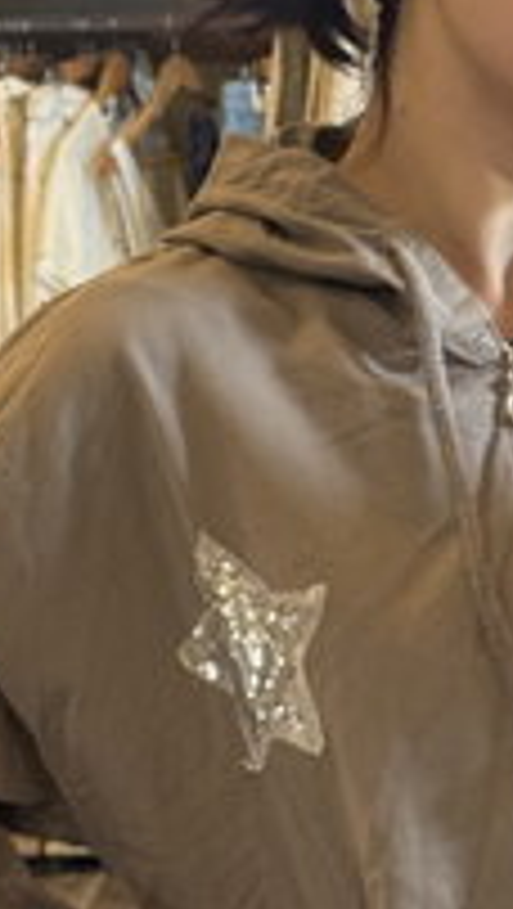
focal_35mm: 138
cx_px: 477
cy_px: 349
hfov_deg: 8.8
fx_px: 3329
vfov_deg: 15.5
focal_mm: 6.76
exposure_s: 1/50
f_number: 1.78
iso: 125
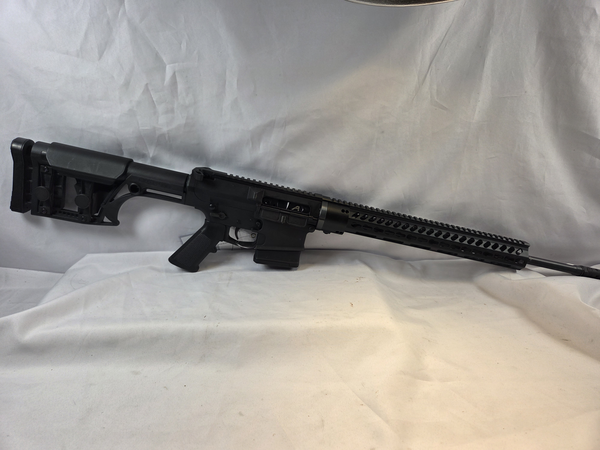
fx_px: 399
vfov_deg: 58.9
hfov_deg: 73.9
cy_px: 225
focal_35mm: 23
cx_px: 300
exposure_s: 1/170
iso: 25
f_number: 1.8
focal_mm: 5.4
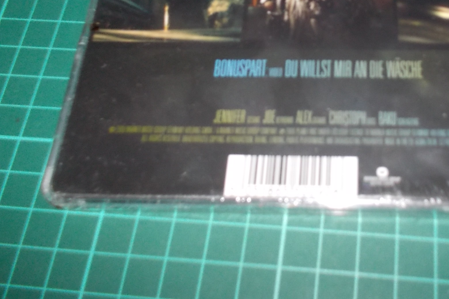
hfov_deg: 43.3
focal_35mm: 44
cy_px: 57
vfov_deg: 29.8
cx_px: 327
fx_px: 549
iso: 200
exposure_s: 1/30
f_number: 3.3
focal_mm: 4.1
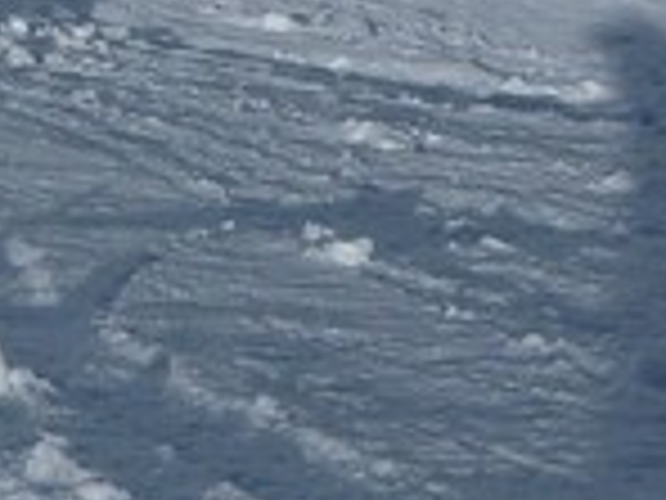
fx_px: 3502
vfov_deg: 8.1
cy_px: 16
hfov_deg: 10.3
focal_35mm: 182
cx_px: -490
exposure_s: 1/1000
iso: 80
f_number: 6.3
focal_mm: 5
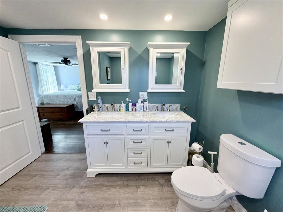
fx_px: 114
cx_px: 142
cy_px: 106
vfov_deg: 85.7
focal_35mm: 14
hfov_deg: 102.1
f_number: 2.2
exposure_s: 1/120
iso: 250
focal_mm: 2.22
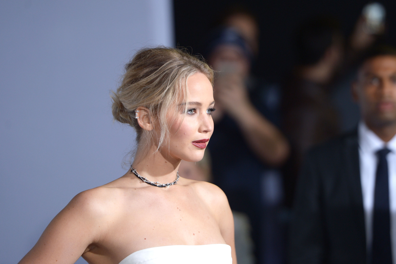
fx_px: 2200
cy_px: 132
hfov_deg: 10.3
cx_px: 198
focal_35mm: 200
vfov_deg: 6.9
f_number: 3.2
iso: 640
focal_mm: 200
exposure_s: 1/200
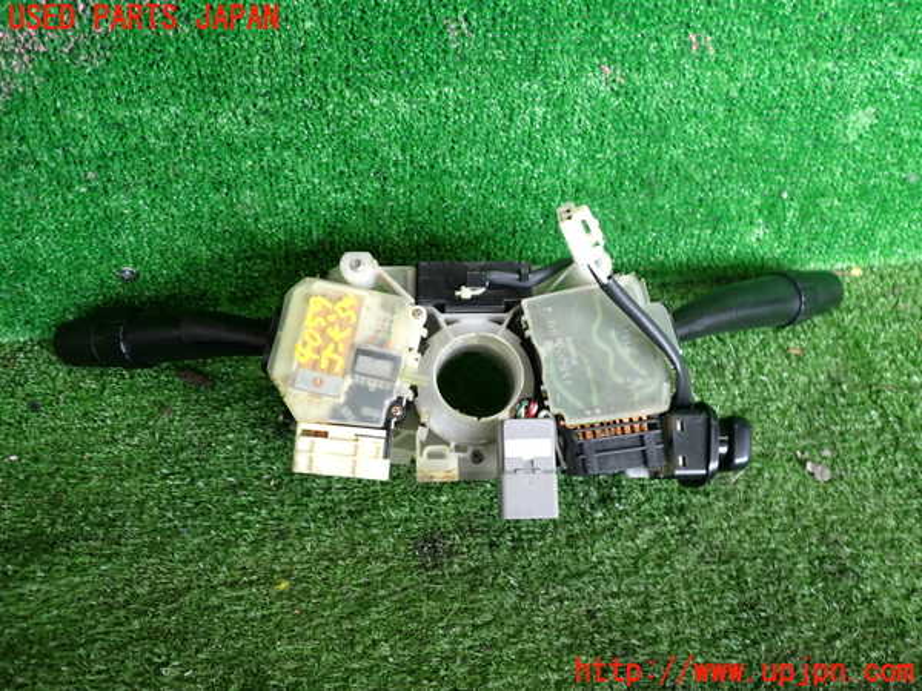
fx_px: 799
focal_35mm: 30
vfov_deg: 46.8
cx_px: 461
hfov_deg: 60.0
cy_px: 346
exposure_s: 1/80
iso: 200
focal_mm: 5.4
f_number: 2.3
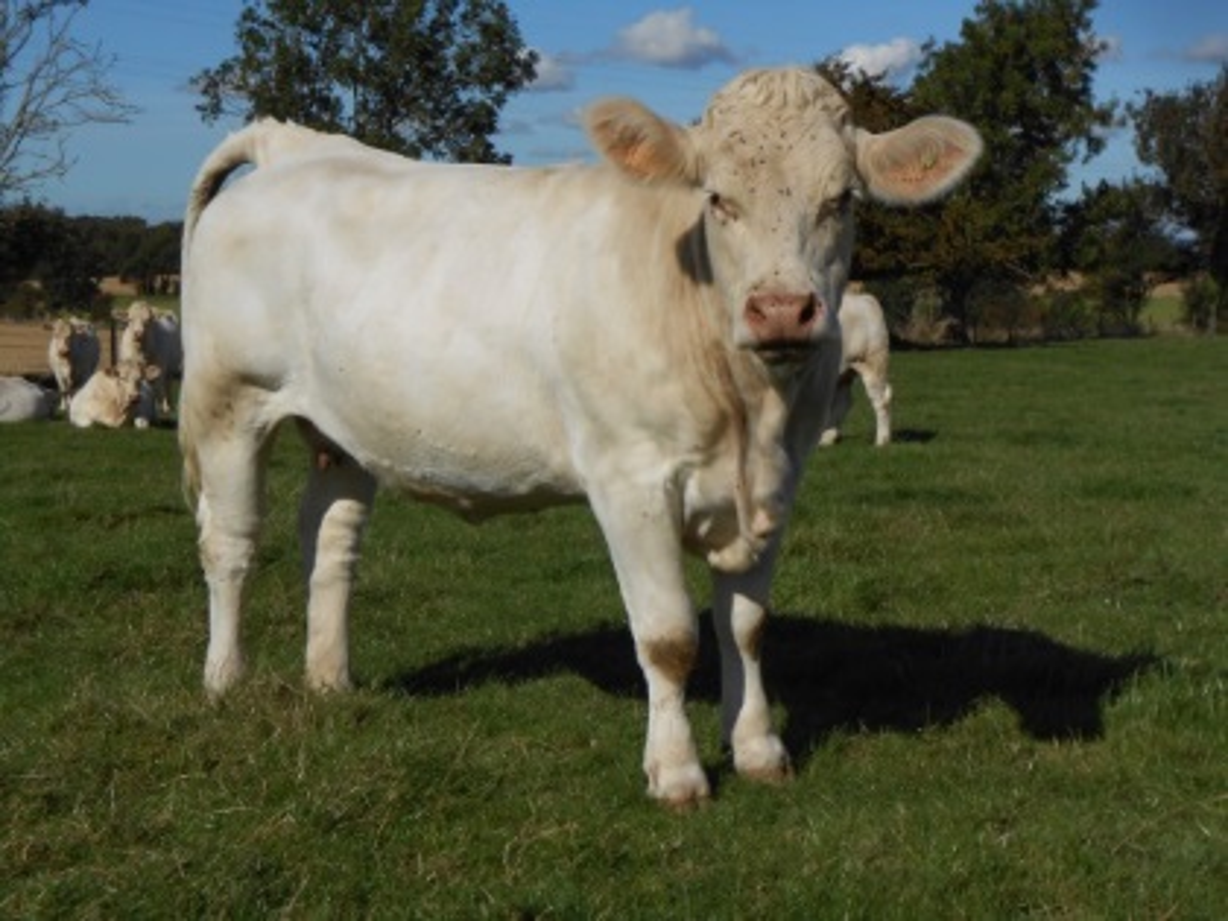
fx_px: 2235
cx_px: 614
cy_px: 460
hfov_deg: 30.7
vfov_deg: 23.3
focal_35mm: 63
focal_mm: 11.3
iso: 80
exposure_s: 1/1250
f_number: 5.6
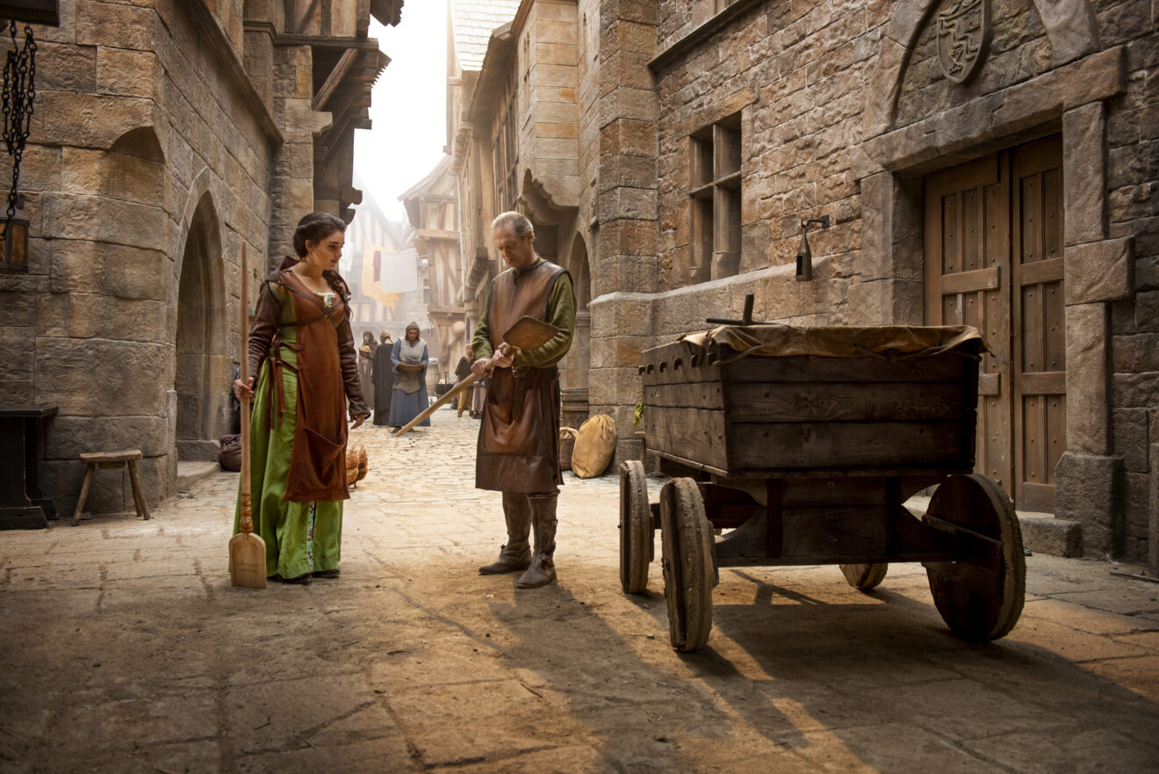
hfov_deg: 58.7
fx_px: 1031
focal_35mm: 32
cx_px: 580
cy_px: 387
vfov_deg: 41.1
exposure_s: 1/125
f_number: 4
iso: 320
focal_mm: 32
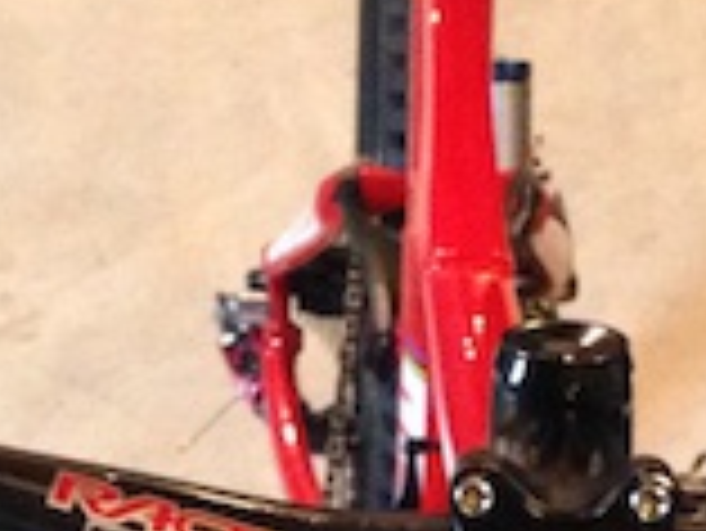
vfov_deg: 8.8
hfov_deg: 11.7
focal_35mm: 168
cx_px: 549
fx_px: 3429
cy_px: 490
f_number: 2.4
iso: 500
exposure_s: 1/15
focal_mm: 4.12
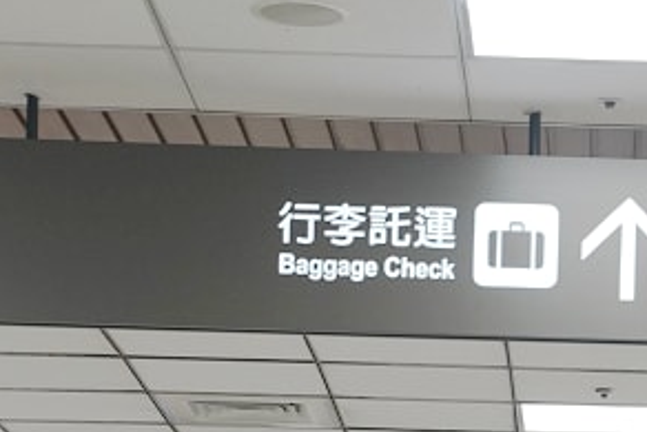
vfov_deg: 7.0
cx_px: 740
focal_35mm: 189
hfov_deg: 10.7
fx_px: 3398
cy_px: 877
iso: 800
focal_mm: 46
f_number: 4
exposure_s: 1/160
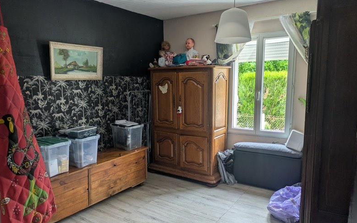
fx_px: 263
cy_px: 127
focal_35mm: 27
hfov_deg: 68.4
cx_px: 176
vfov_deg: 45.9
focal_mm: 5.43
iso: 40
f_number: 1.89
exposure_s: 1/50
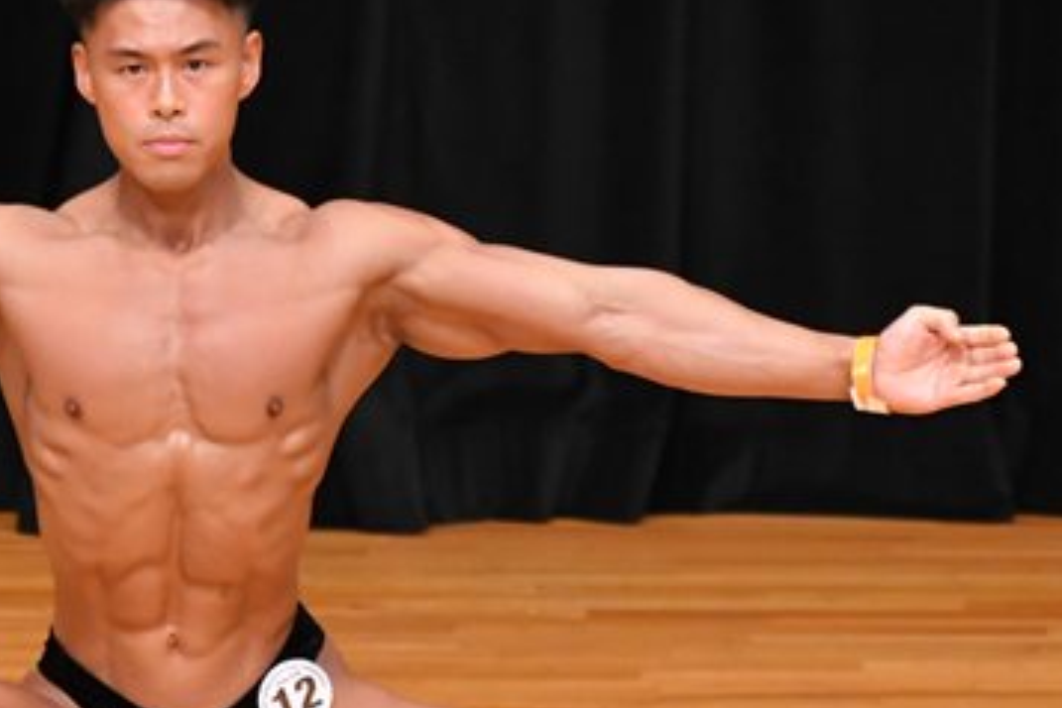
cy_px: 544
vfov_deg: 1.7
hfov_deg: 2.5
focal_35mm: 813
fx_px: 23982
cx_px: 296
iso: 4000
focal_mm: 250
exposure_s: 1/400
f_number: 5.6
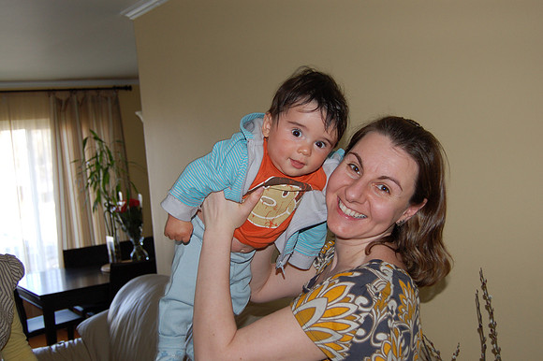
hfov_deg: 46.4
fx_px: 633
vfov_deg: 31.9
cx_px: 272
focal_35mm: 42
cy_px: 180
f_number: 4.2
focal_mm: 28
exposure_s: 1/60
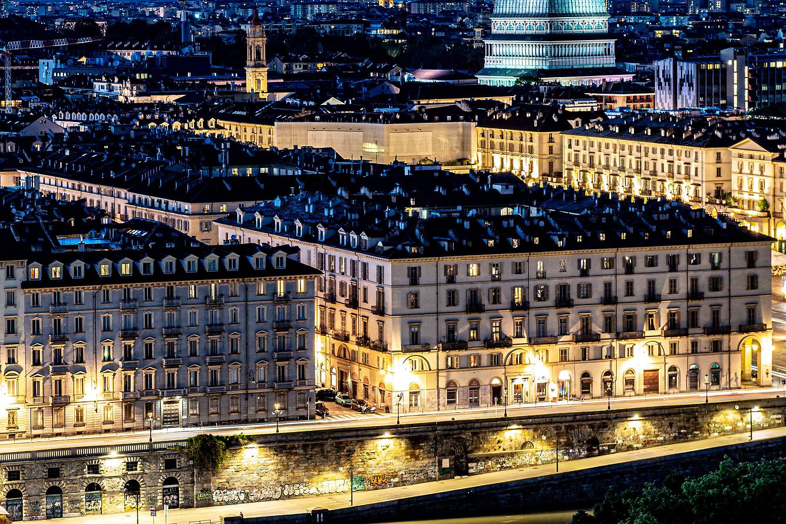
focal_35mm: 126
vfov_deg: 10.8
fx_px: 2750
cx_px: 122
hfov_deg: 16.1
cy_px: 94
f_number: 8
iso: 50
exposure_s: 15
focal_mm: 70
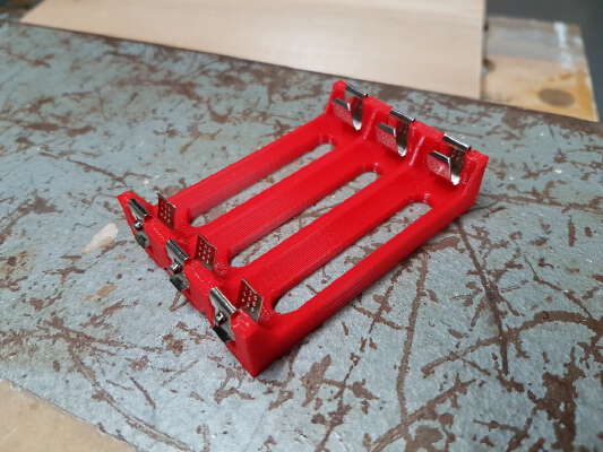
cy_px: 226
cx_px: 302
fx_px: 453
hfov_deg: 67.3
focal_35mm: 26
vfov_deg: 53.1
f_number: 1.7
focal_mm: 4.2
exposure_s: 1/60
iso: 200
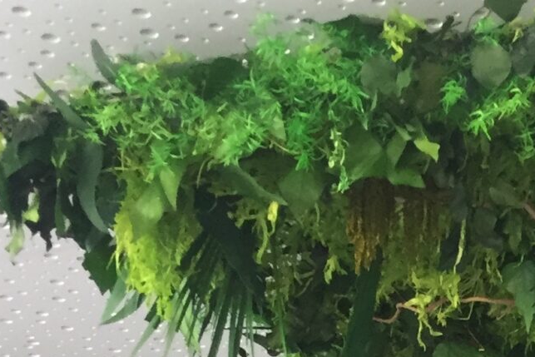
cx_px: 648
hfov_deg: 16.3
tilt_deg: +2.4
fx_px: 1784
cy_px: 892
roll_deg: -0.5
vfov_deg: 9.9
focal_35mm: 120
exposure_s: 1/33
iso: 100
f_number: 2.2
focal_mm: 4.15
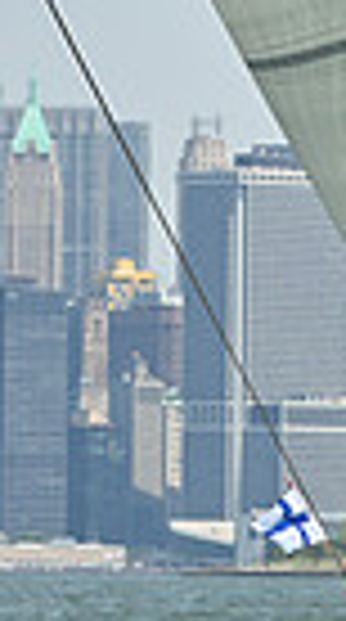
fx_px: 9420
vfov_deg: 3.8
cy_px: 574
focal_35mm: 574
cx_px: 1263
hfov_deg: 2.1
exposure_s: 1/1250
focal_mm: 130
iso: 320
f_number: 8
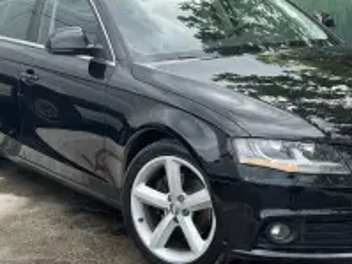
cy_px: 94
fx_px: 884
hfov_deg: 22.5
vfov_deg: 16.9
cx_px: 202
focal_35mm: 87
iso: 64
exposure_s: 1/939
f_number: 1.78
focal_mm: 6.76
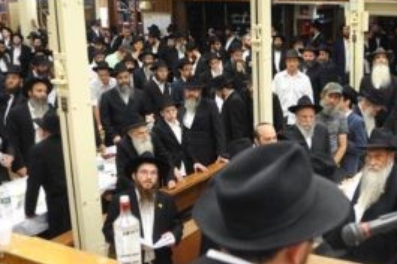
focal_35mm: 58
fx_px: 639
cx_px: 300
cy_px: 133
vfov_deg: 23.3
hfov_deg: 33.8
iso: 1250
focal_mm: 20
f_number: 4
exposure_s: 1/100
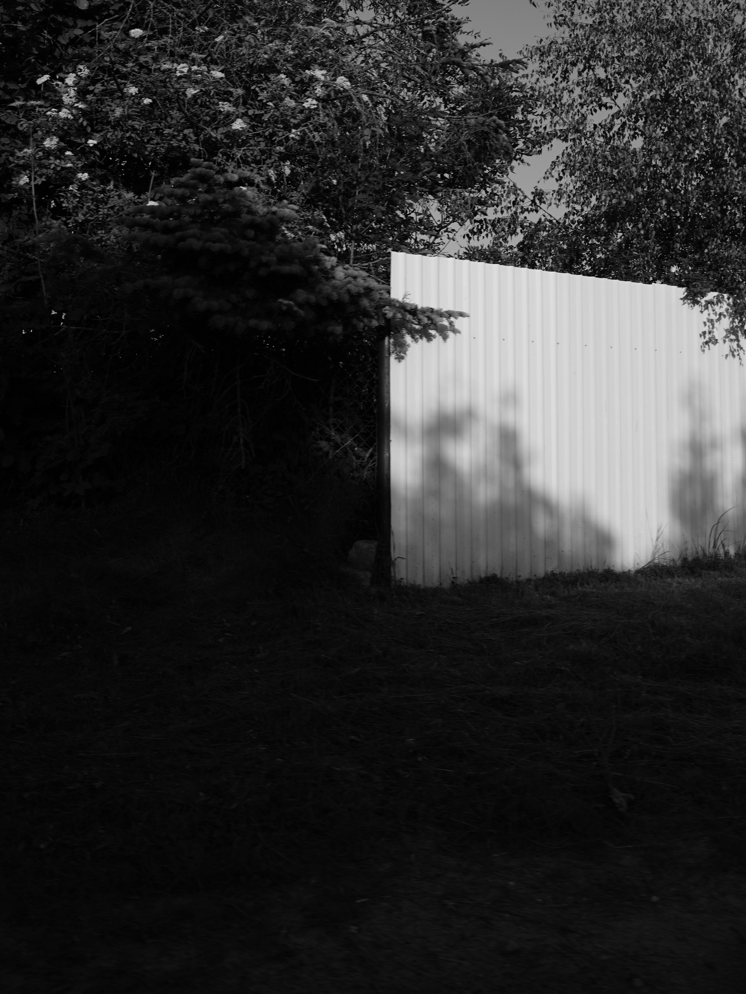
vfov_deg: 50.7
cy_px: 362
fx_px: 1034
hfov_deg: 39.6
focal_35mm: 36
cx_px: 432
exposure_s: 1/640
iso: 100
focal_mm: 28
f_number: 6.3
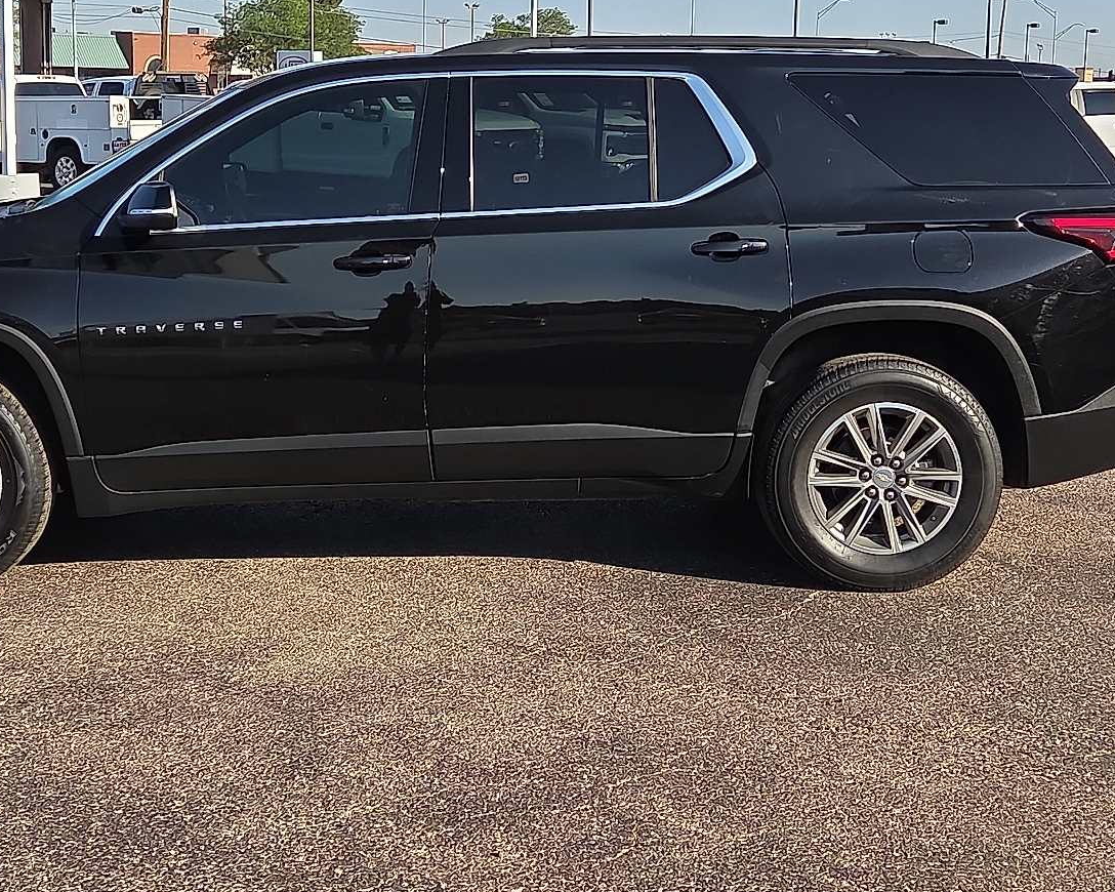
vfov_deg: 27.0
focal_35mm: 56
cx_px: 430
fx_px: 1848
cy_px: 325
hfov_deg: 33.4
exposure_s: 1/1250
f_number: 1.8
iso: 25
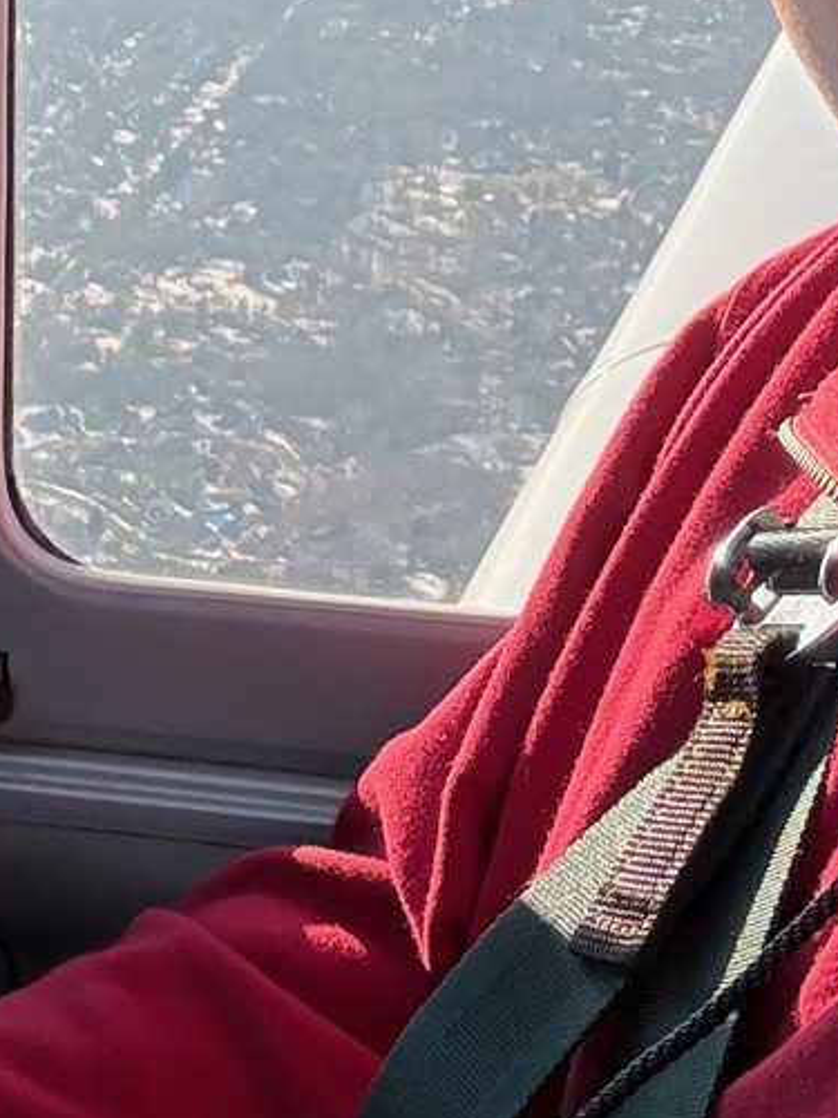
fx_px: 3099
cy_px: -121
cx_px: 711
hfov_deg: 15.3
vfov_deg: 19.5
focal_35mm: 96
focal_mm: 2.69
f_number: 1.9
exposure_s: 1/353
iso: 40
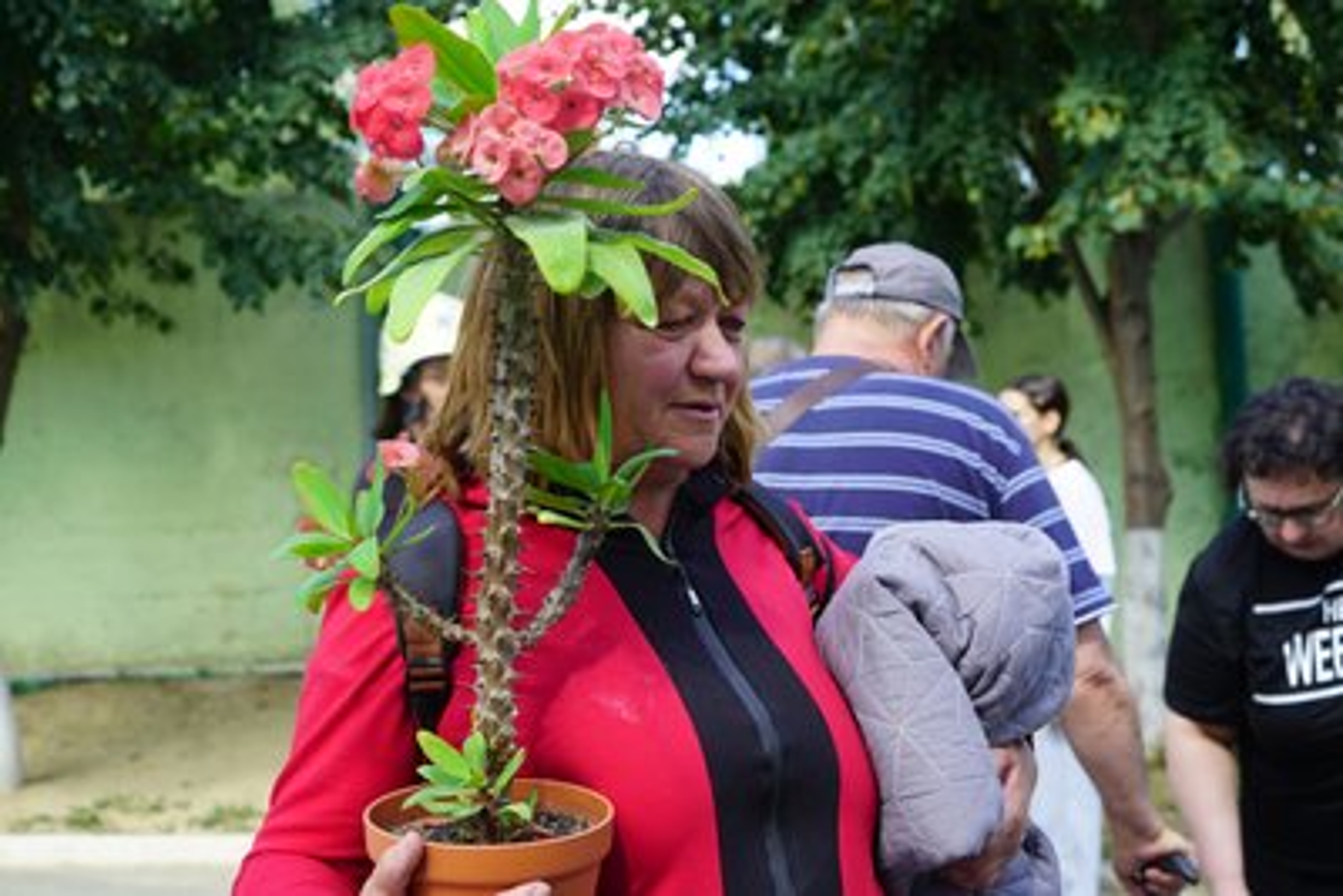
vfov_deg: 25.5
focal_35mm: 53
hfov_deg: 37.5
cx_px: 672
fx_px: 1978
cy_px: 448
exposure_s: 1/60
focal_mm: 53
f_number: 6.3
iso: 100
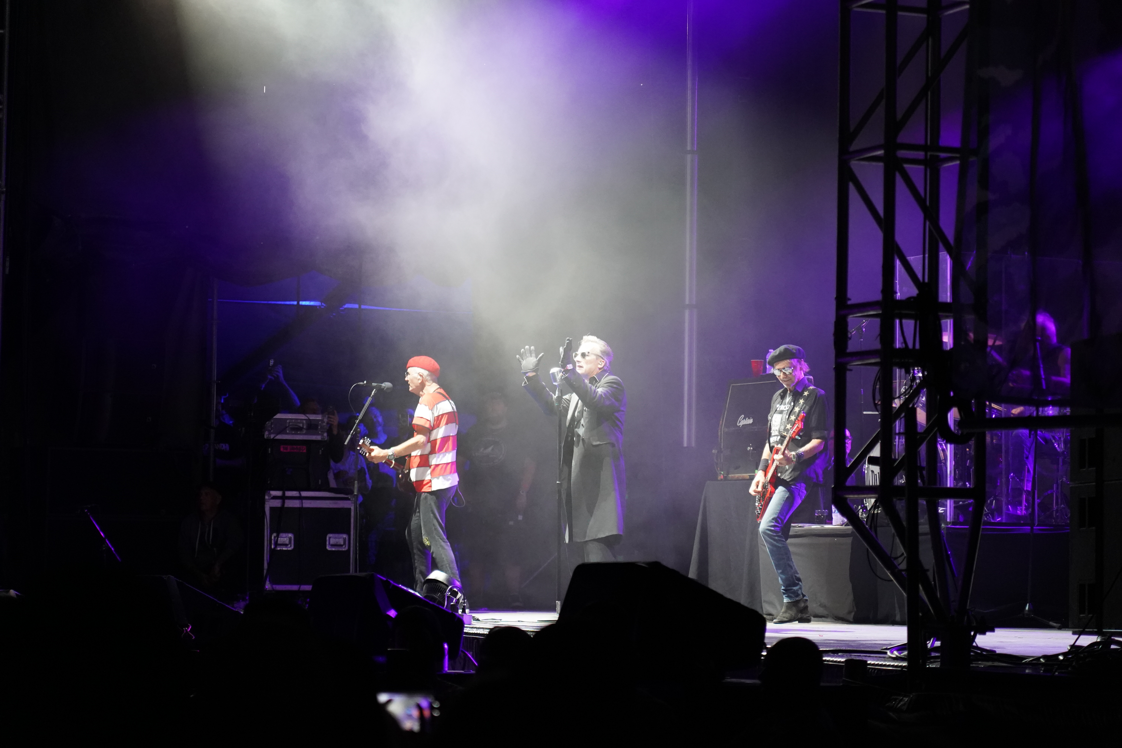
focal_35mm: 105
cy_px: 374
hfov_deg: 19.5
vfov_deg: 13.0
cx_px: 561
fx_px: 3272
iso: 6400
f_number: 4
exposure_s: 1/160
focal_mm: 105
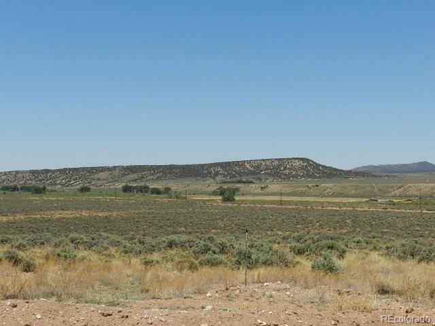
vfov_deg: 24.4
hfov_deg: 32.2
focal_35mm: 60
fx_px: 754
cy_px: 163
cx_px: 218
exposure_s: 1/200
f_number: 4.6
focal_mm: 10.7
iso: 160
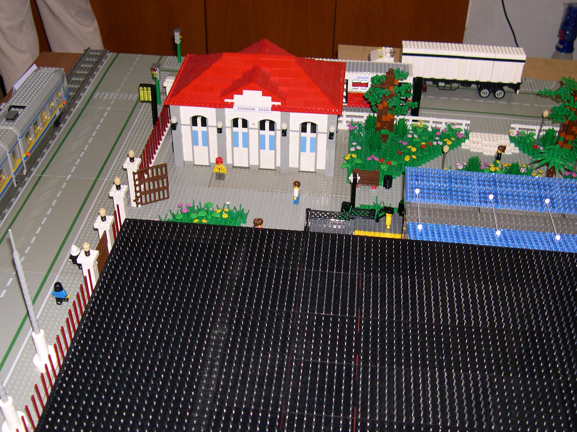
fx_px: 717
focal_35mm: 43
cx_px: 277
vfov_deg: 33.6
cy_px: 240
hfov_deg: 43.8
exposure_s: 1/60
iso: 100
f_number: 2.8
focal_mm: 8
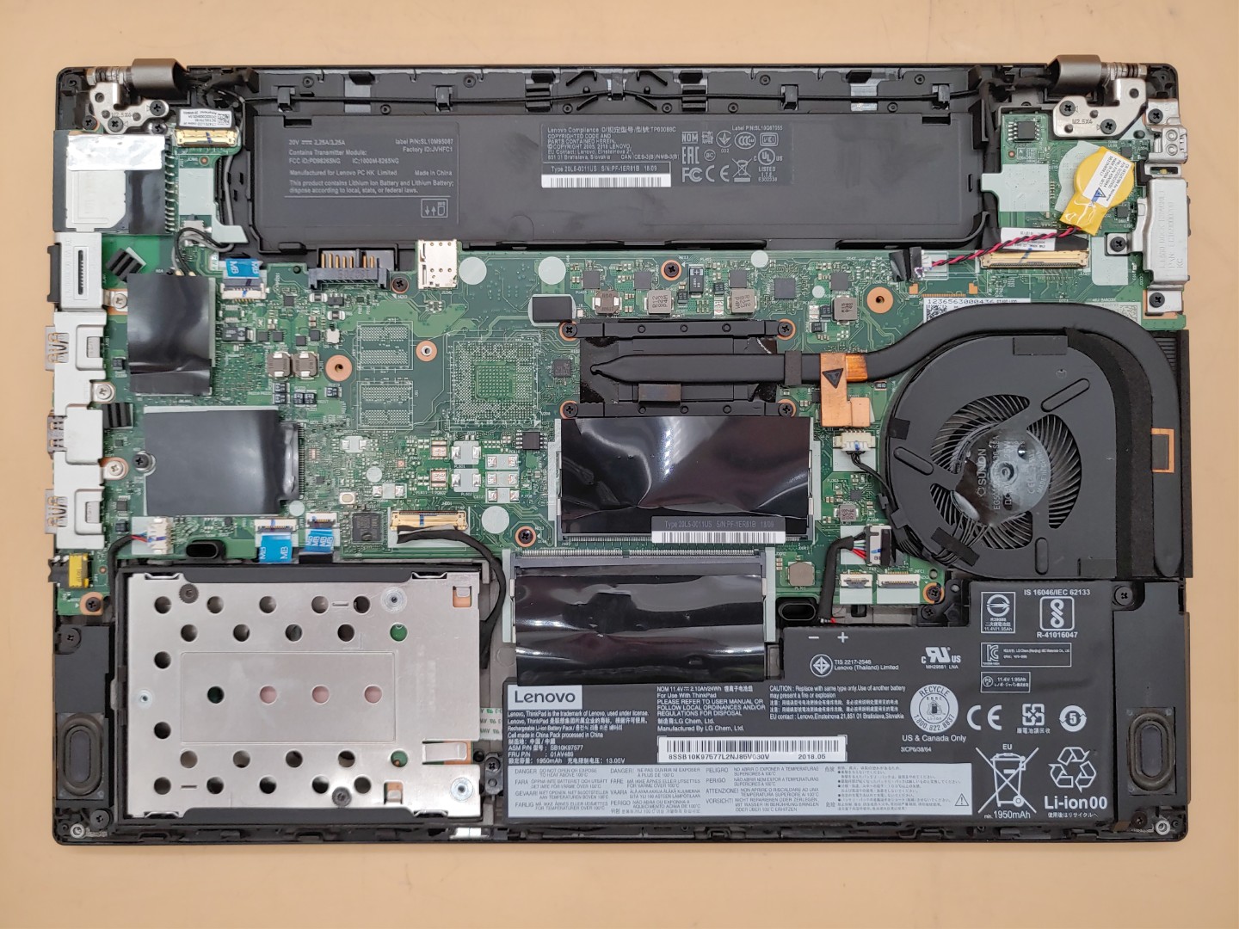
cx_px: 620
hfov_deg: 67.3
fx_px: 931
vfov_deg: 53.1
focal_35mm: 26
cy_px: 464
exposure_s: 1/120
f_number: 1.8
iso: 50
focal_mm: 4.36
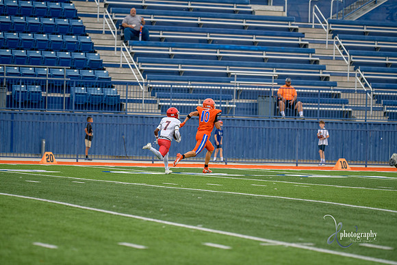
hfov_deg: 11.4
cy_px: 132
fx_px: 1985
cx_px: 198
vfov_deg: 7.6
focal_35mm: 180
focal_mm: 180
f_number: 2.8
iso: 560
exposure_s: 1/1000
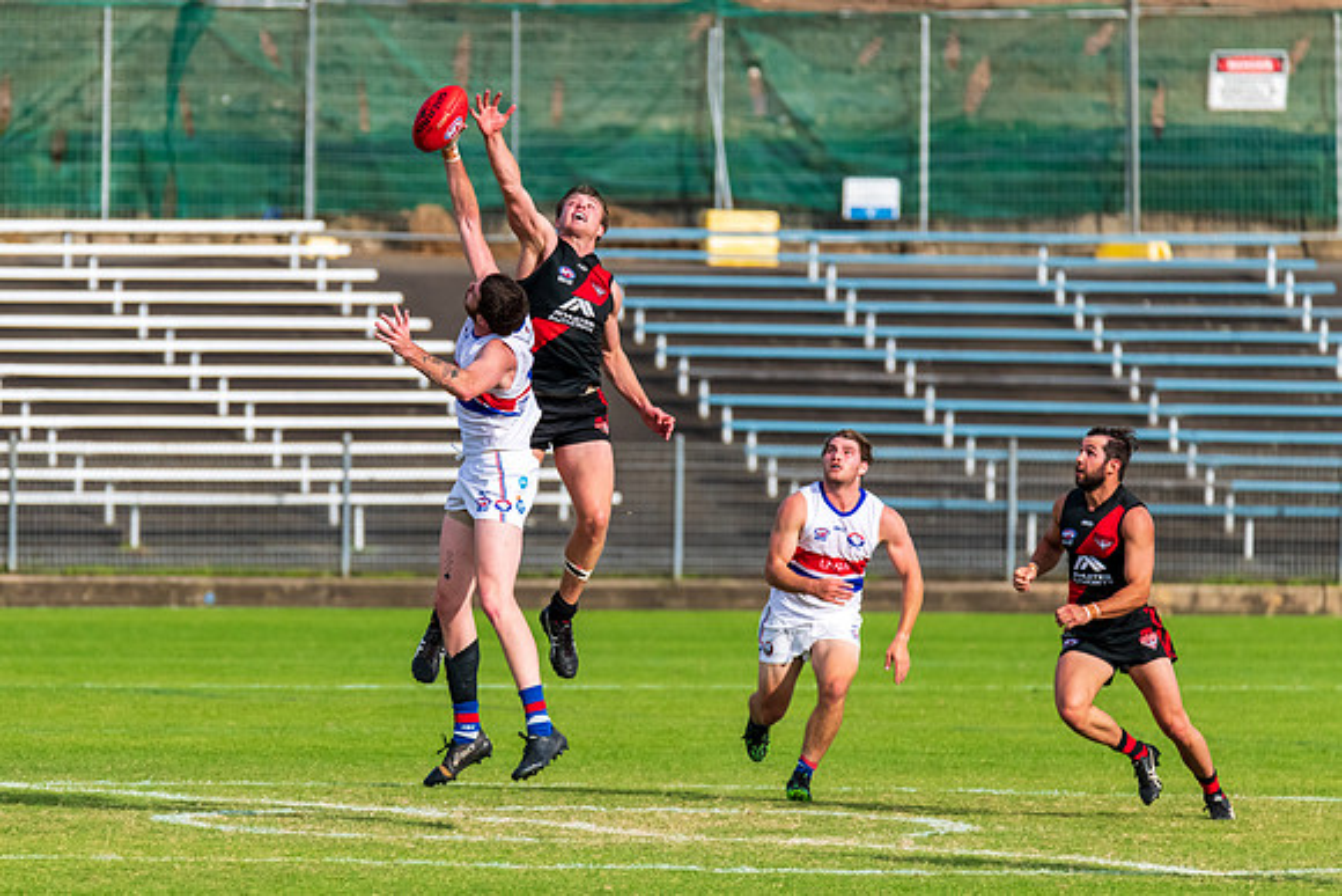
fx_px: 21434
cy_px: 363
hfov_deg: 3.6
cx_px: 500
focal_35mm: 575
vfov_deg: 2.4
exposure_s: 1/4000
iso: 1000
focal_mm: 450
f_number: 6
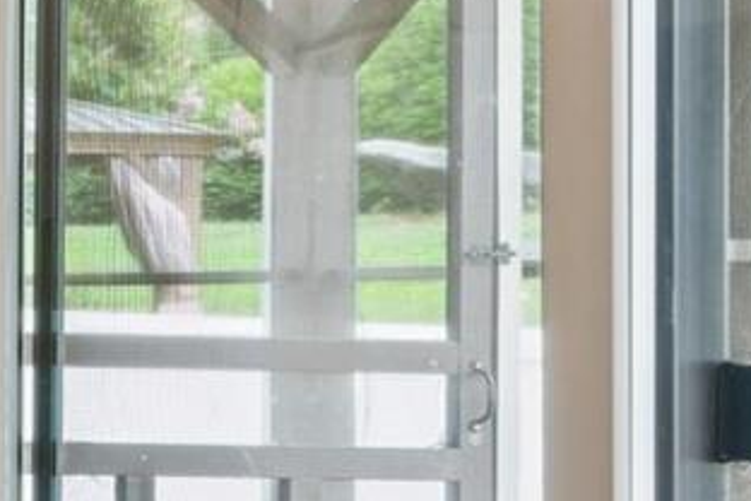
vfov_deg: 12.6
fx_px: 2272
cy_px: 317
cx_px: -1680
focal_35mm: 109
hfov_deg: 10.5
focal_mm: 16.6
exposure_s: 1.6
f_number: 13
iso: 100
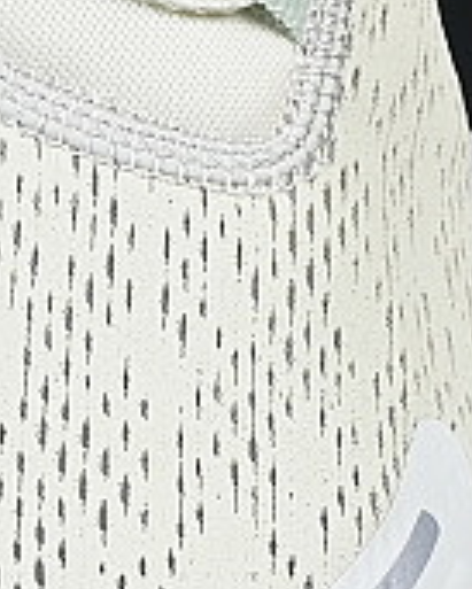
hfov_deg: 3.5
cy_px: 183
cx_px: -358
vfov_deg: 4.4
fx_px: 7746
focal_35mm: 444
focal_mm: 50
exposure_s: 1/80
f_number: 8
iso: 160
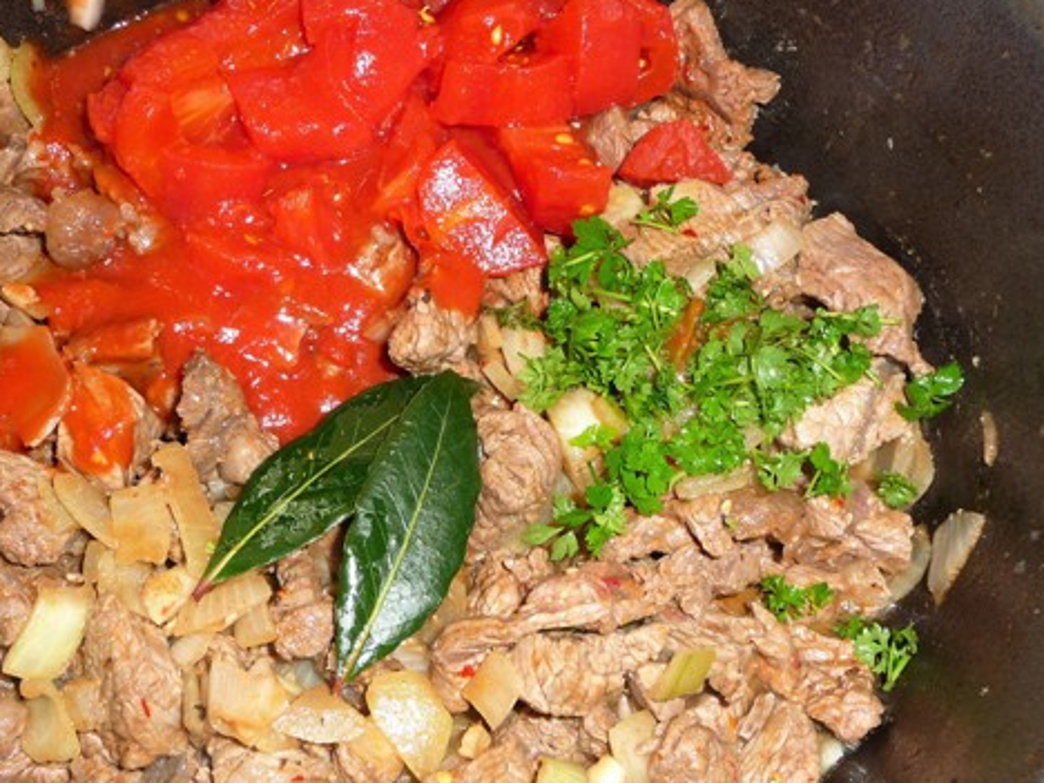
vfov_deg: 35.1
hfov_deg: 45.5
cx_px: 422
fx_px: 1237
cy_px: 451
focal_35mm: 41
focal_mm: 5
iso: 100
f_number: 3.4
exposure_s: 1/30
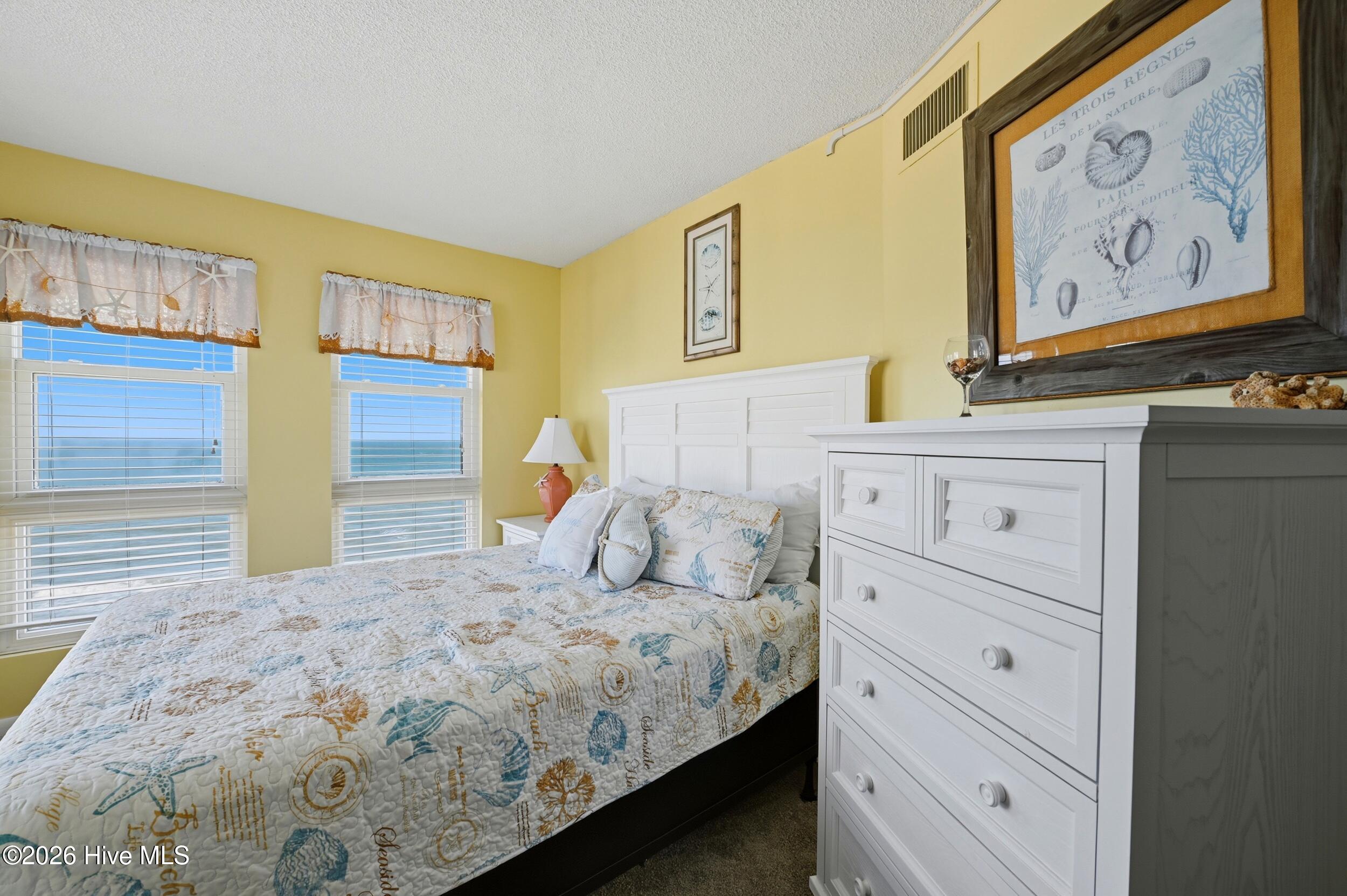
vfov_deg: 81.1
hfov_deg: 104.3
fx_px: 523
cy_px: 448
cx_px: 674
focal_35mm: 14
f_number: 8
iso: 160
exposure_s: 1/500
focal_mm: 14
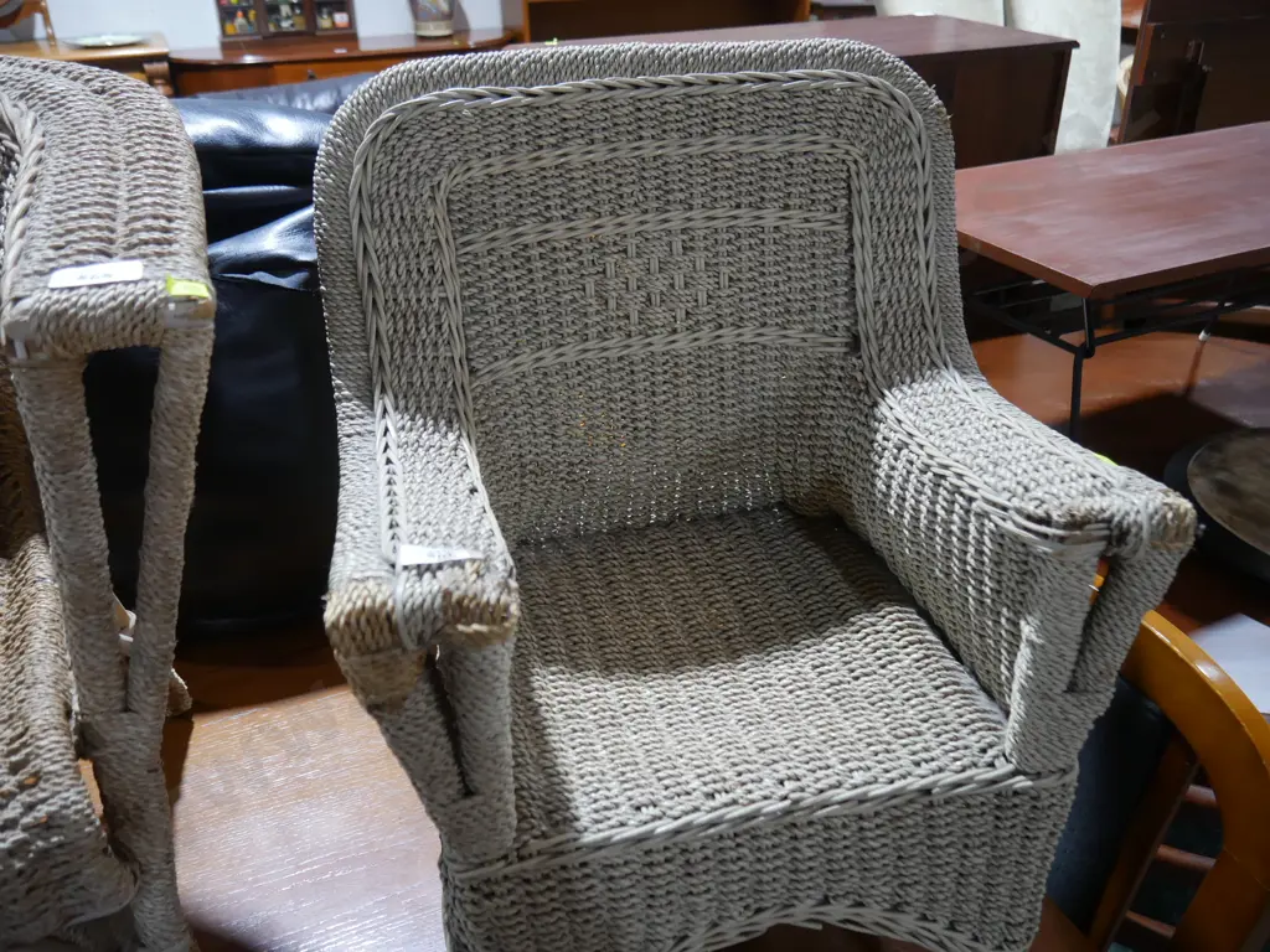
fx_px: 1027
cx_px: 635
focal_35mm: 28
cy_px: 476
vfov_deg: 49.7
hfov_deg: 63.4
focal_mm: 14
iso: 640
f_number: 3.5
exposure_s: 1/60
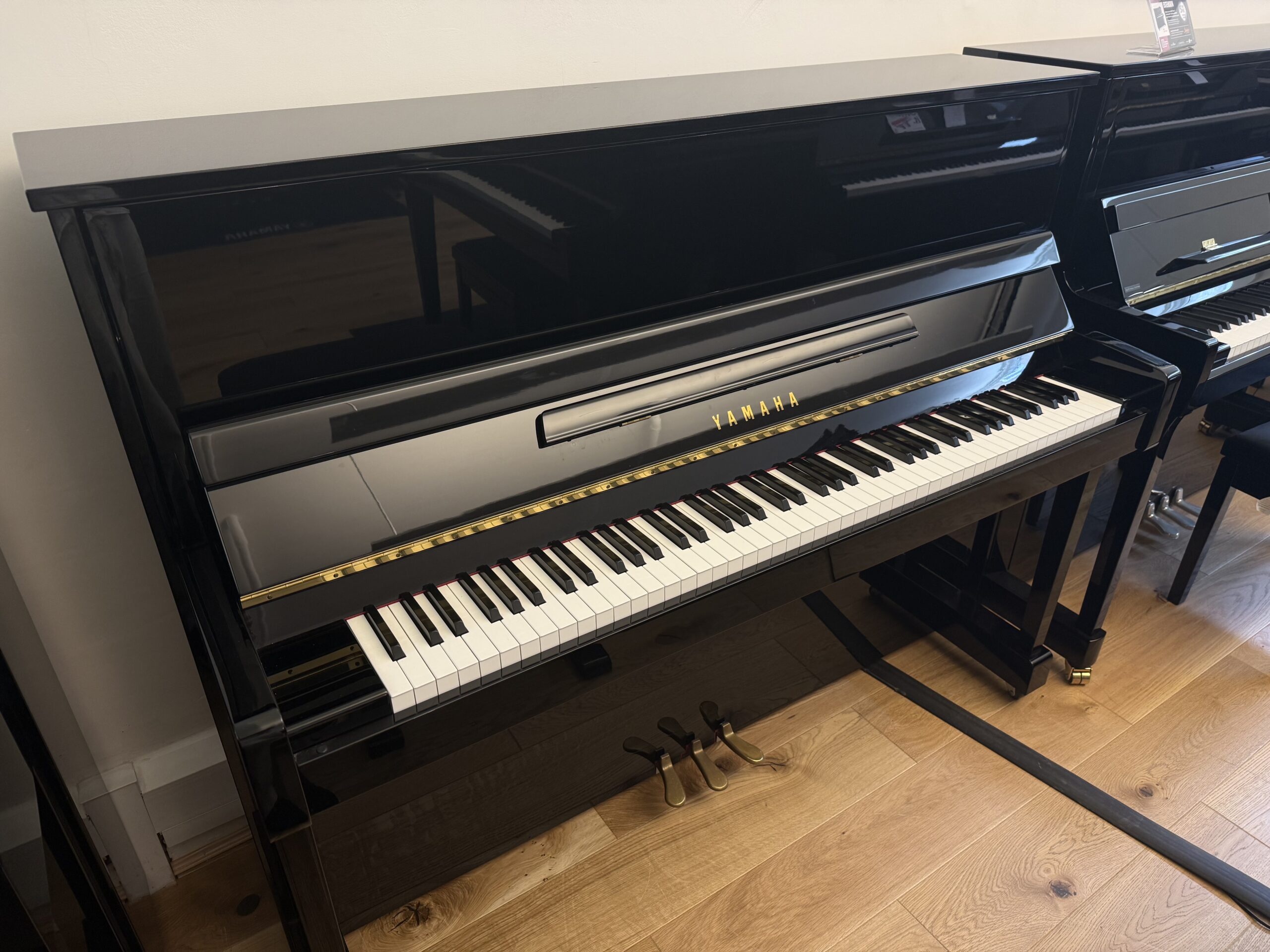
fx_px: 881
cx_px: 635
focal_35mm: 24
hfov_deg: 71.6
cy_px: 476
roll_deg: -0.2
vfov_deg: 56.8
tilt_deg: -30.6
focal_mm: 6.76
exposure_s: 1/100
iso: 125
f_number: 1.78
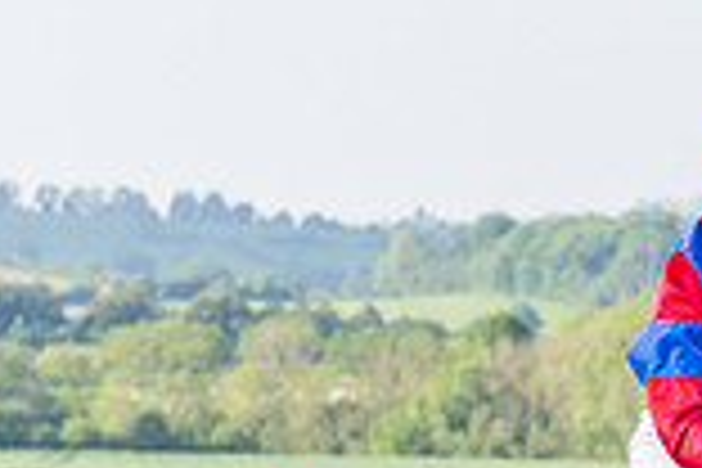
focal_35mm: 553
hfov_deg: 3.7
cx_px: 1007
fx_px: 10783
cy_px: 855
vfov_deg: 2.5
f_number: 4
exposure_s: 1/3200
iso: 800
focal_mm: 70
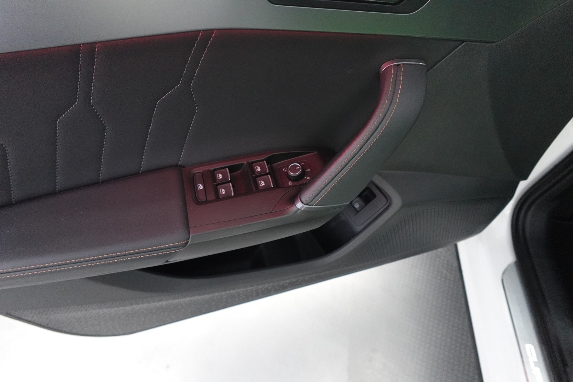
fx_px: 318
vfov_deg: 61.9
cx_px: 286
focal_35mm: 20
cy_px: 191
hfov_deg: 84.0
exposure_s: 1/80
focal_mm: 7.6
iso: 2500
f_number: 2
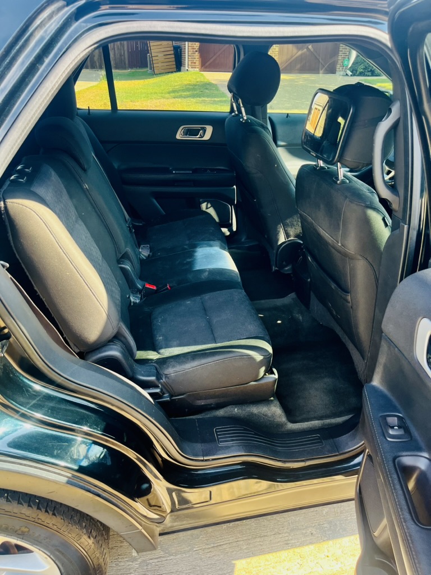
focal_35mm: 26
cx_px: 216
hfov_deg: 53.1
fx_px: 432
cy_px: 288
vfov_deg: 67.3
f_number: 1.6
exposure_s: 1/157
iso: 64
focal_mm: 5.1
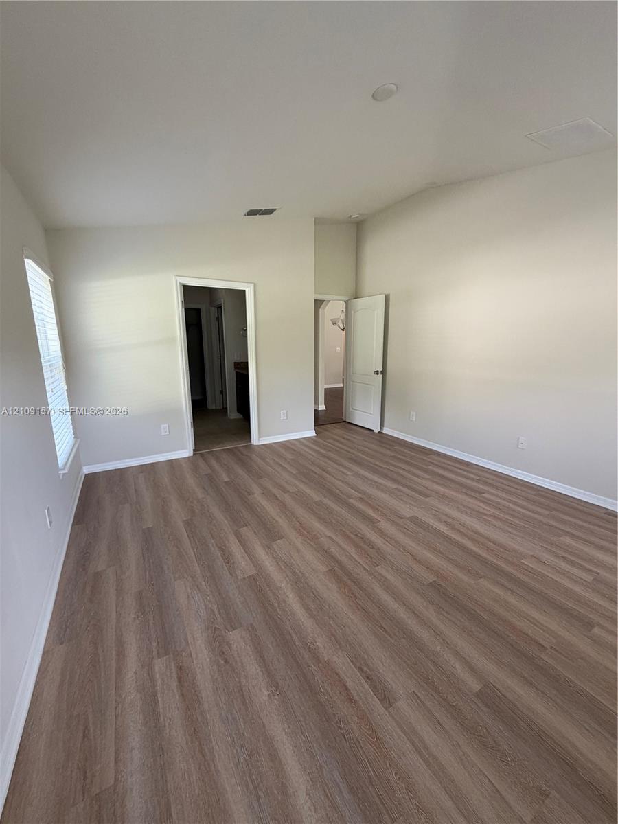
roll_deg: -0.6
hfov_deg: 85.7
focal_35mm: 14
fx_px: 333
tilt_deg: -11.6
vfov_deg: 102.1
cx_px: 309
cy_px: 412
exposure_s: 1/121
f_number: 2.2
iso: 200
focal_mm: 2.22
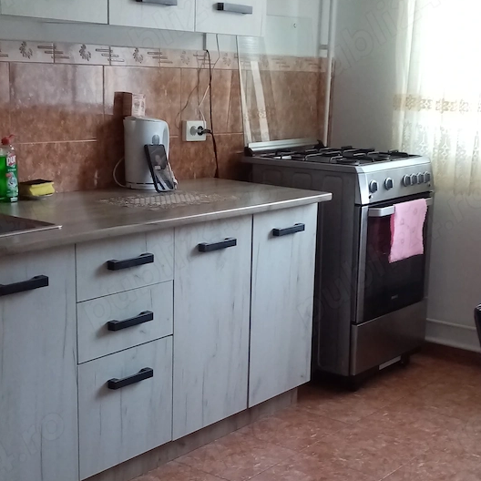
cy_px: 302
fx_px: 912
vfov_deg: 29.4
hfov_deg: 29.5
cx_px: 286
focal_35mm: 58
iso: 196
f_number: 1.8
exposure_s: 1/33.3
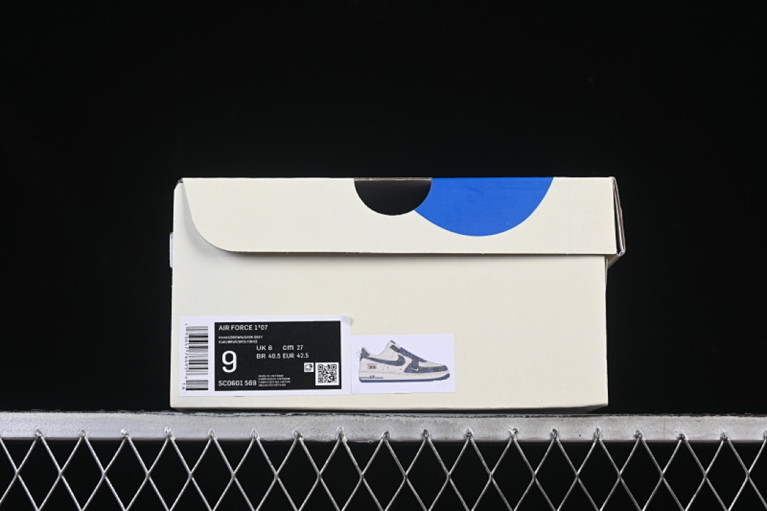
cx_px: 384
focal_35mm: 75
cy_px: 256
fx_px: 1598
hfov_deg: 27.0
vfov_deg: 18.2
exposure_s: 1/80
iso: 160
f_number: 8
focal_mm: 50
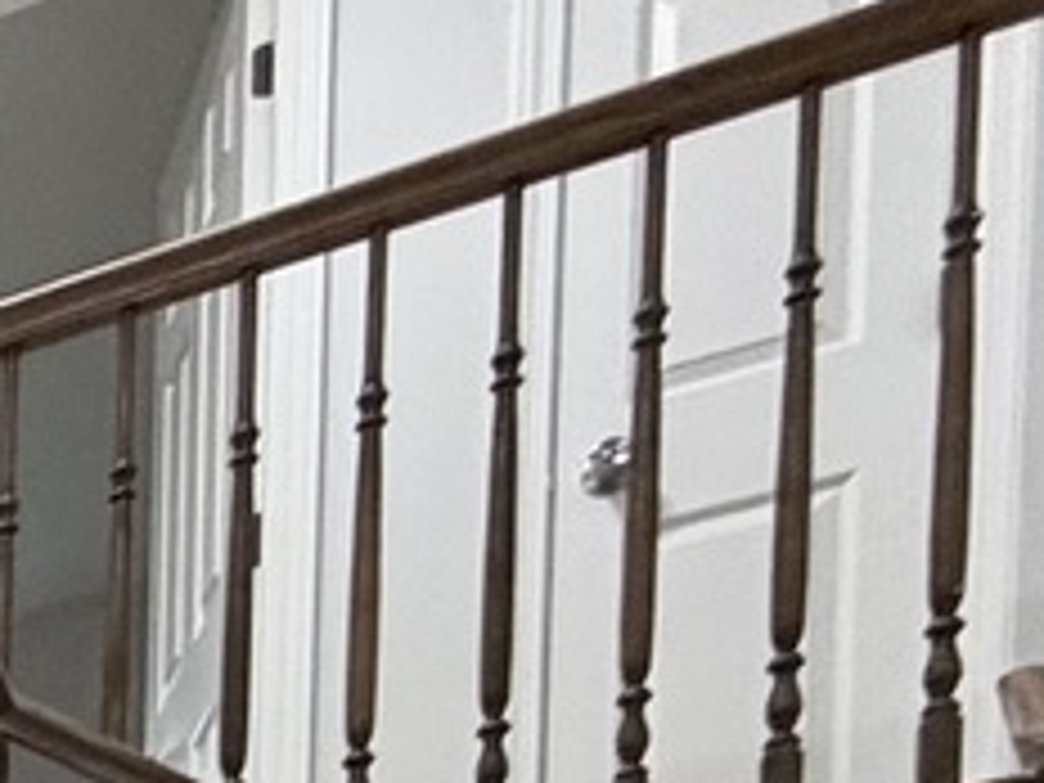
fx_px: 2624
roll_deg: -0.8
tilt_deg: -1.2
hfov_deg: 13.4
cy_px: 1984
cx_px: -1696
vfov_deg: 12.5
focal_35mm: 87
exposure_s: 1/60
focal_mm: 2.22
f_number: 2.2
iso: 250
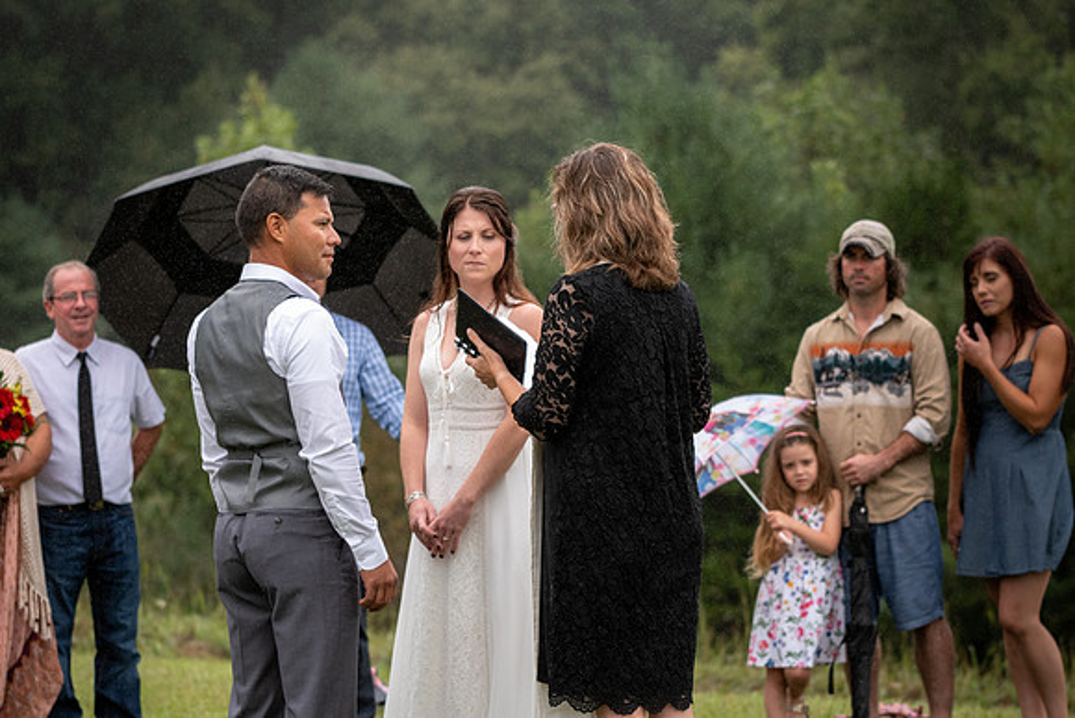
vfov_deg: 11.4
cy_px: 359
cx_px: 538
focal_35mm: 120
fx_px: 3584
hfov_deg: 17.1
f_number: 2.8
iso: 1100
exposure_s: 1/8000
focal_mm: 80
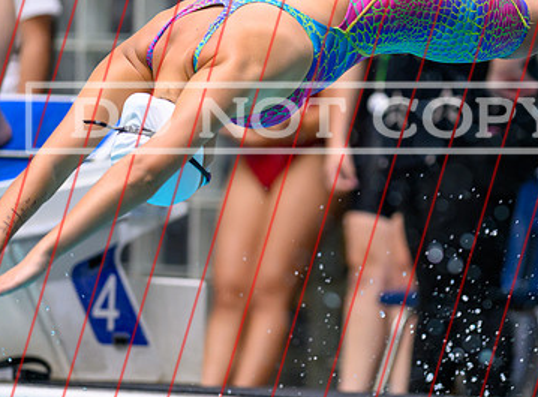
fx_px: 9118
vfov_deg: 2.5
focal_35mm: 590
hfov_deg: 3.4
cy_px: 138
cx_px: 382
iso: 2000
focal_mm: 300
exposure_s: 1/800
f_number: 2.8
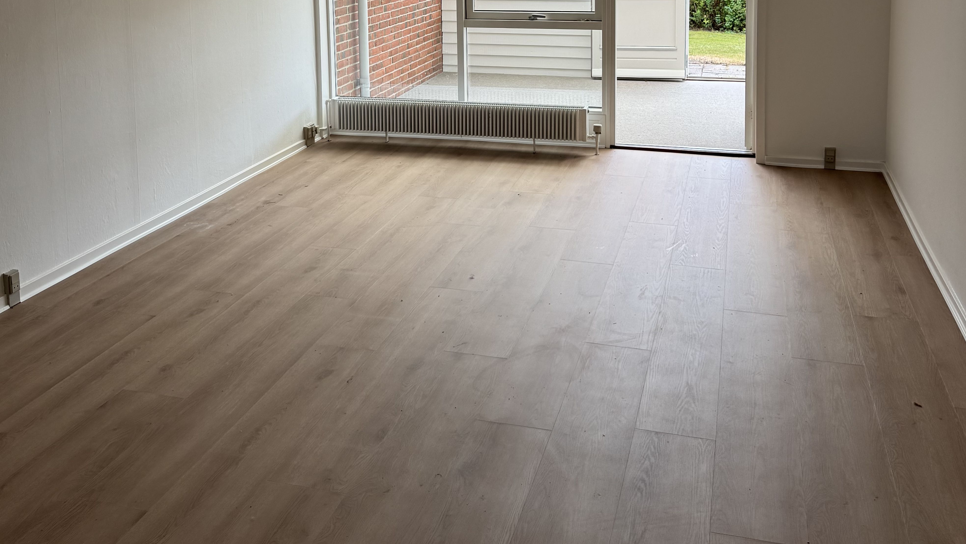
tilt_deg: -6.6
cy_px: 31
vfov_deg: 29.6
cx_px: 455
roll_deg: +0.7
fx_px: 973
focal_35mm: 38
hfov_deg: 52.8
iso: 80
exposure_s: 1/366
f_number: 1.78
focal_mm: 6.76
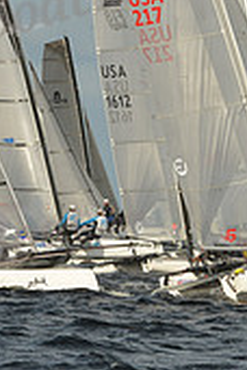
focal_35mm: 678
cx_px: 260
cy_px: 105
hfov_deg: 2.0
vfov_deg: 3.0
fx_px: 6977
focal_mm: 200
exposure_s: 1/800
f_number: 9
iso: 250
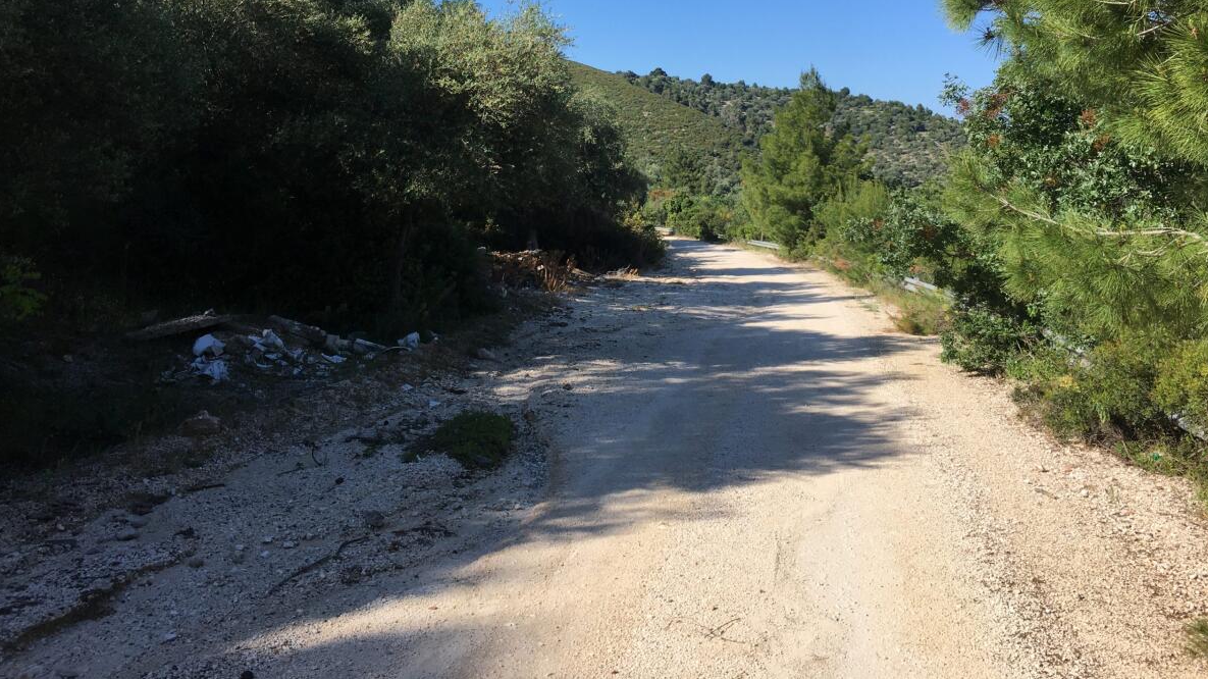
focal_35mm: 32
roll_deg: -2.1
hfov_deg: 61.0
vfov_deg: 36.3
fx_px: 1025
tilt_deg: -2.7
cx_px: 608
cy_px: 226
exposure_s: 1/1282
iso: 25
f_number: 2.2
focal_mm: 4.15
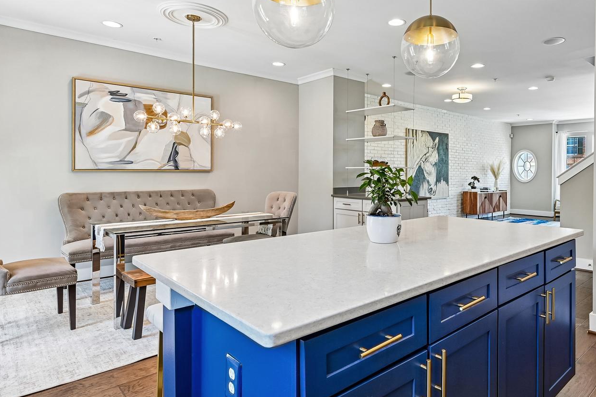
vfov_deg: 54.9
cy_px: 168
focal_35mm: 23
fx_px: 381
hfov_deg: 75.1
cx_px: 365
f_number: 8
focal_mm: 14
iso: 220
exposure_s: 1/15
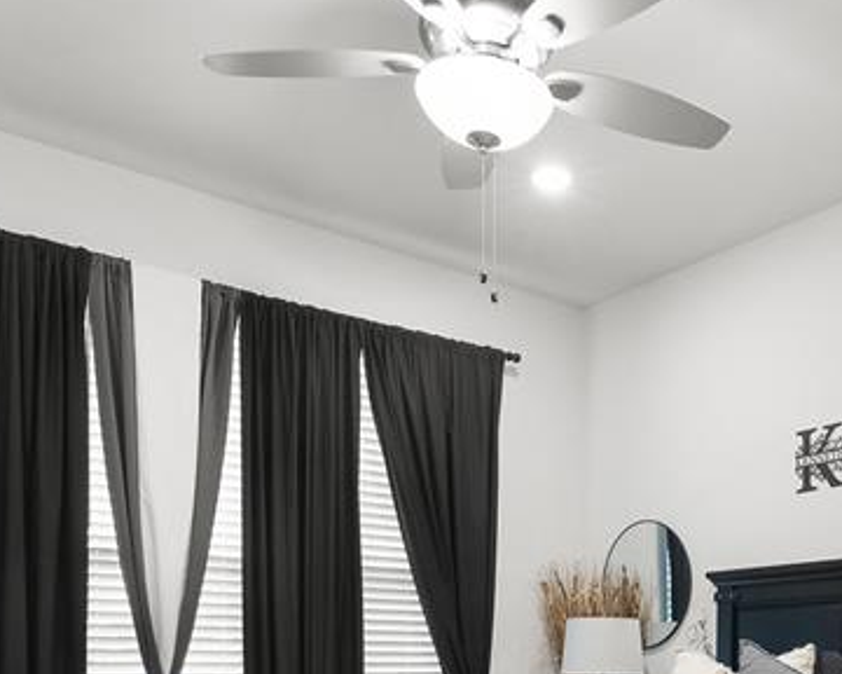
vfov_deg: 34.1
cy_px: 669
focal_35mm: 40
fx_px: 997
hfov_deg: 44.1
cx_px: 641
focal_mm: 15
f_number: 9
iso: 500
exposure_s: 1/4
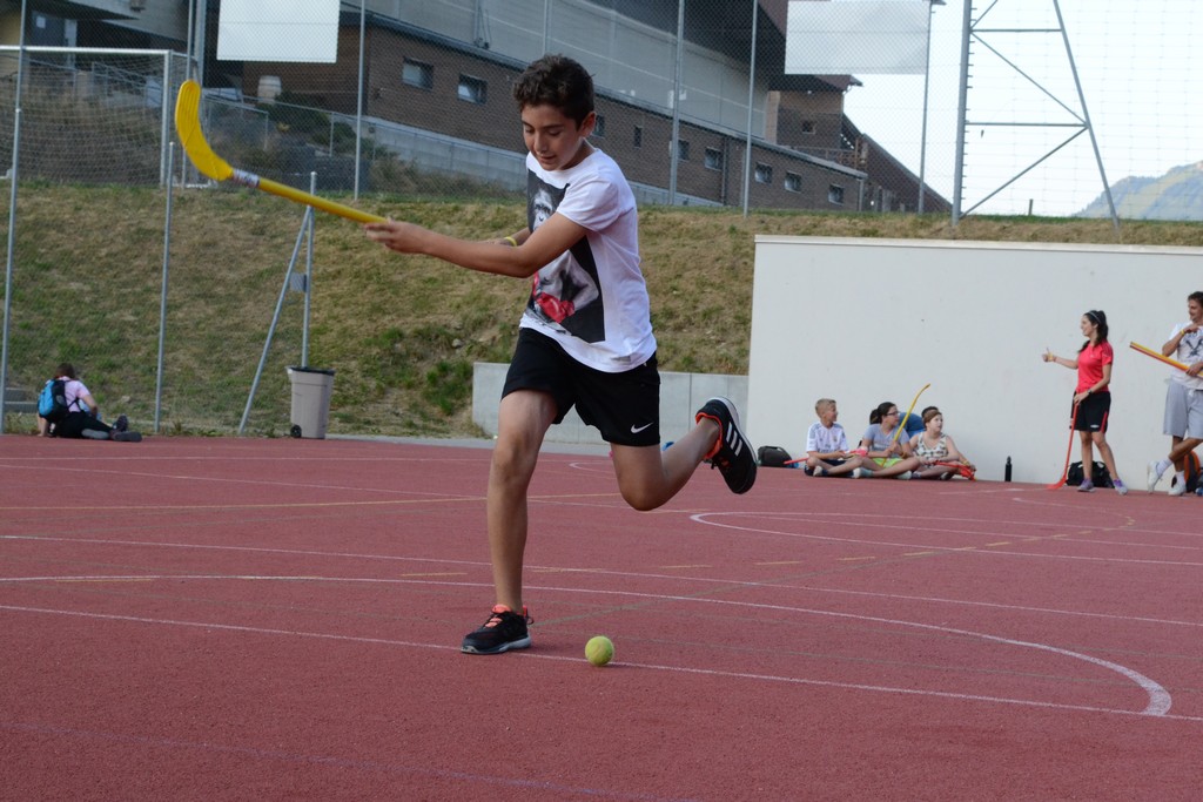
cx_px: 602
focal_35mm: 78
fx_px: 2607
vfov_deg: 17.5
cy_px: 401
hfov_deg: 26.0
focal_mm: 52
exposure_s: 1/400
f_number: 10
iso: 1600
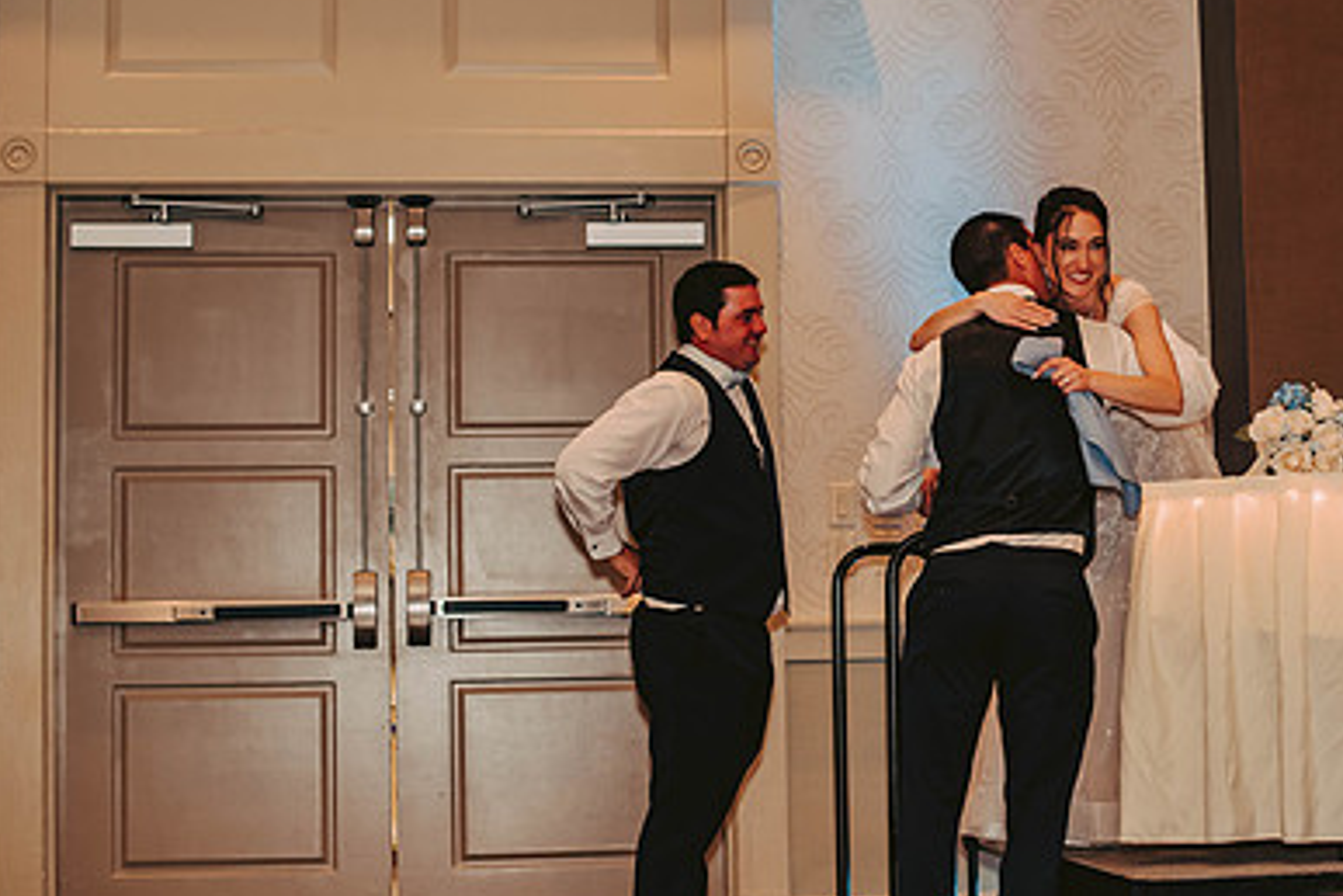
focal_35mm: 75
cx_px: 965
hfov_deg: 26.7
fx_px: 2798
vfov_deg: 18.2
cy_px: 339
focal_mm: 50
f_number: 2.5
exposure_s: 1/125
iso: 800
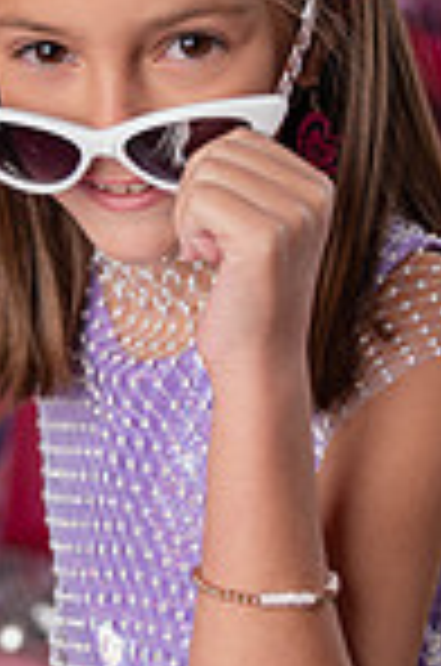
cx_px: 112
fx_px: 2252
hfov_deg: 11.2
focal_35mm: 122
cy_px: 194
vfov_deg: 16.8
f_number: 3.2
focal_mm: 40
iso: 50
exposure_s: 1/250
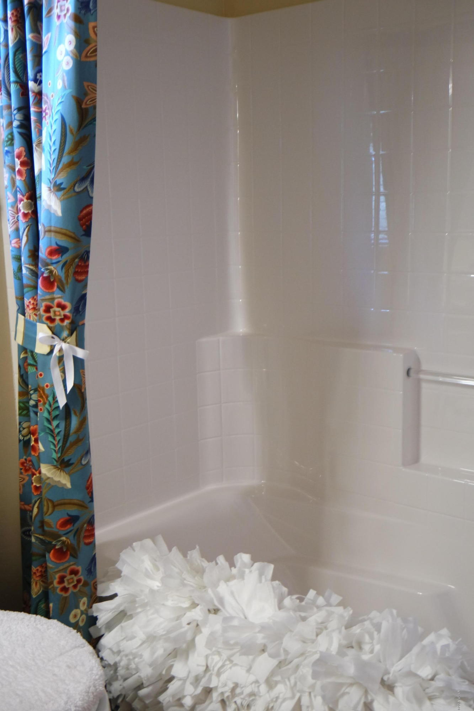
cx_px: 237
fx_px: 790
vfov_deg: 48.5
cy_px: 356
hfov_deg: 33.4
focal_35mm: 40
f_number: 4
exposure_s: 1/15
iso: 400
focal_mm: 15
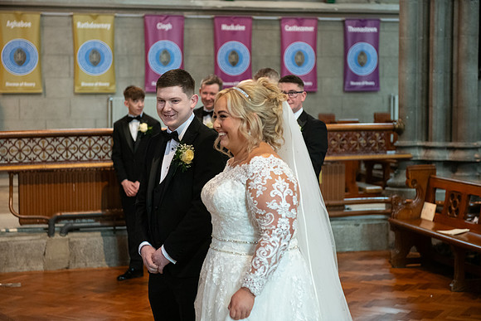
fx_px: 935
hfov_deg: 28.8
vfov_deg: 19.5
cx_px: 240
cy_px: 160
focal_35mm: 70
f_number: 3.5
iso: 1250
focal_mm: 70
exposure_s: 1/160
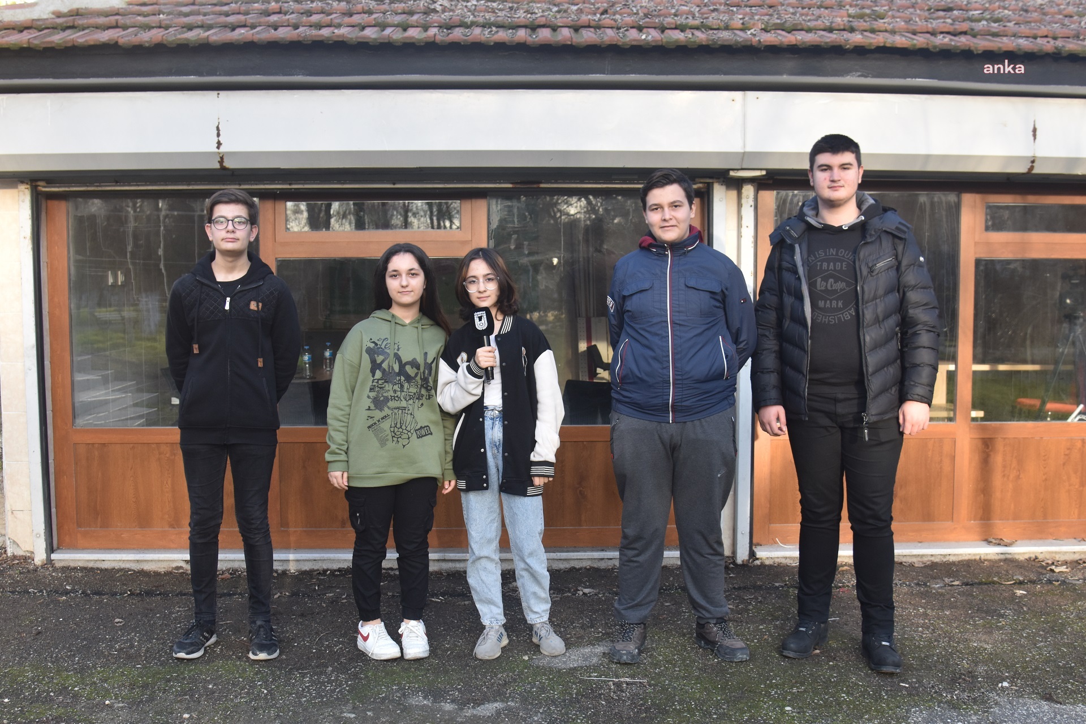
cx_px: 543
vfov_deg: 36.9
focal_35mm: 36
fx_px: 1086
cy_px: 362
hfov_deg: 53.1
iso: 450
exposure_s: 1/250
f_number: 4
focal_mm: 24
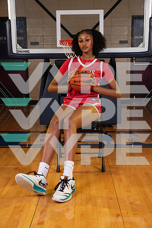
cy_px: 114
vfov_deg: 38.2
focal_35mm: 52
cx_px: 76
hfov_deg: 26.0
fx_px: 329
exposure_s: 1/320
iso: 320
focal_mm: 52
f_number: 7.1
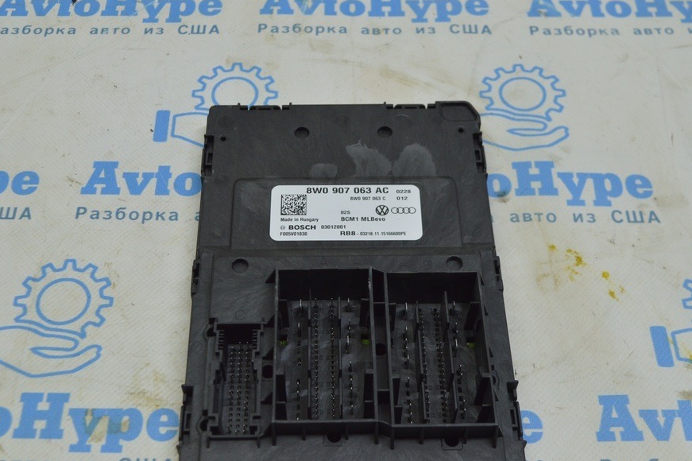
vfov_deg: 28.3
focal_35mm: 48
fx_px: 914
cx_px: 316
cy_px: 259
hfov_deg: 41.4
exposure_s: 1/40
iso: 400
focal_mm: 27
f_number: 5.6
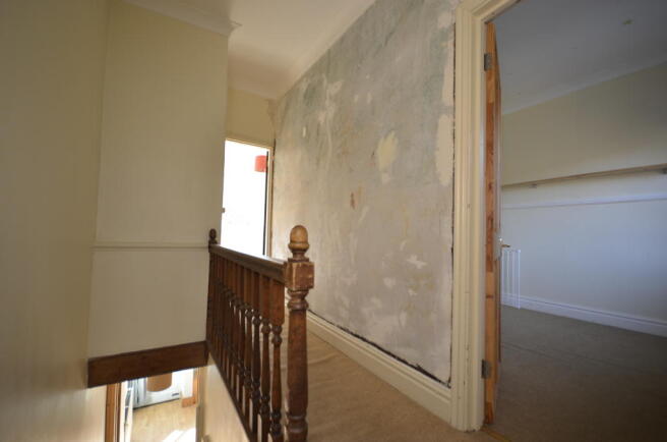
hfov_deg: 100.5
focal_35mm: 15
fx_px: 277
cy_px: 221
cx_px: 334
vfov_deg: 77.0
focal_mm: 10
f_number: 4
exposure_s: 1/60
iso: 400
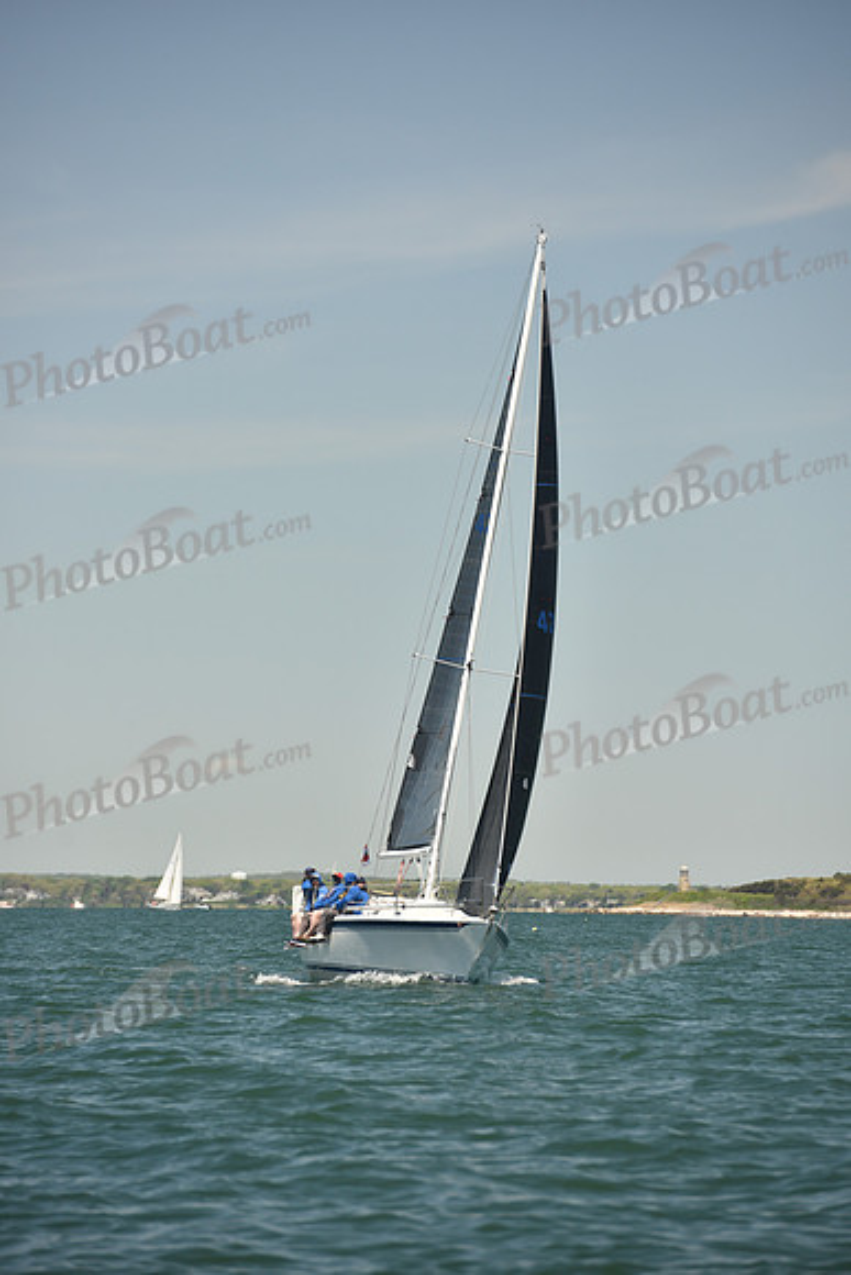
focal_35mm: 200
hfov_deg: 6.9
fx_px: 7087
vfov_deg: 10.3
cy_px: 638
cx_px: 426
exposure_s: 1/800
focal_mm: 200
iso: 250
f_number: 5
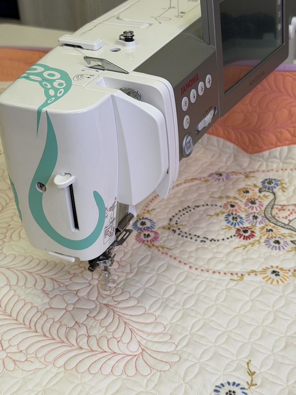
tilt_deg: -34.6
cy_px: 198
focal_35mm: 48
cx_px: 148
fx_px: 547
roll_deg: +2.1
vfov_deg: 39.7
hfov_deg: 30.3
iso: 50
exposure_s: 1/150
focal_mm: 6.76
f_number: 1.78
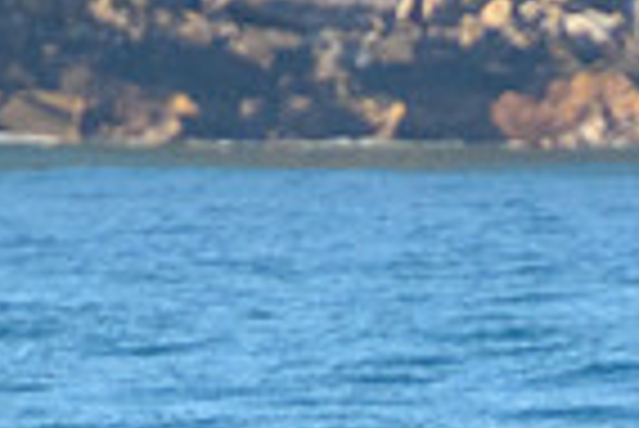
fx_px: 43460
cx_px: 436
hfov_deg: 0.8
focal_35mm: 2446
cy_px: 565
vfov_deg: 0.6
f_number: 5.6
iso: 1000
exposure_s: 1/2500
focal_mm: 400
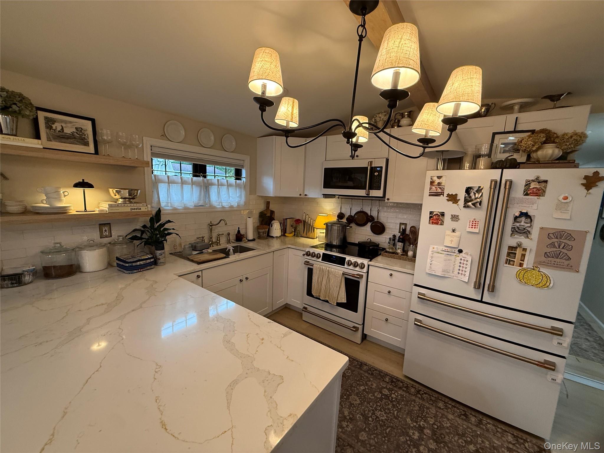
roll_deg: -2.8
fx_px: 244
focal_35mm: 14
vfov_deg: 85.7
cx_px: 302
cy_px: 226
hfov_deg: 102.1
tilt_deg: -8.2
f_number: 2.2
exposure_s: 1/60
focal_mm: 2.22
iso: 250
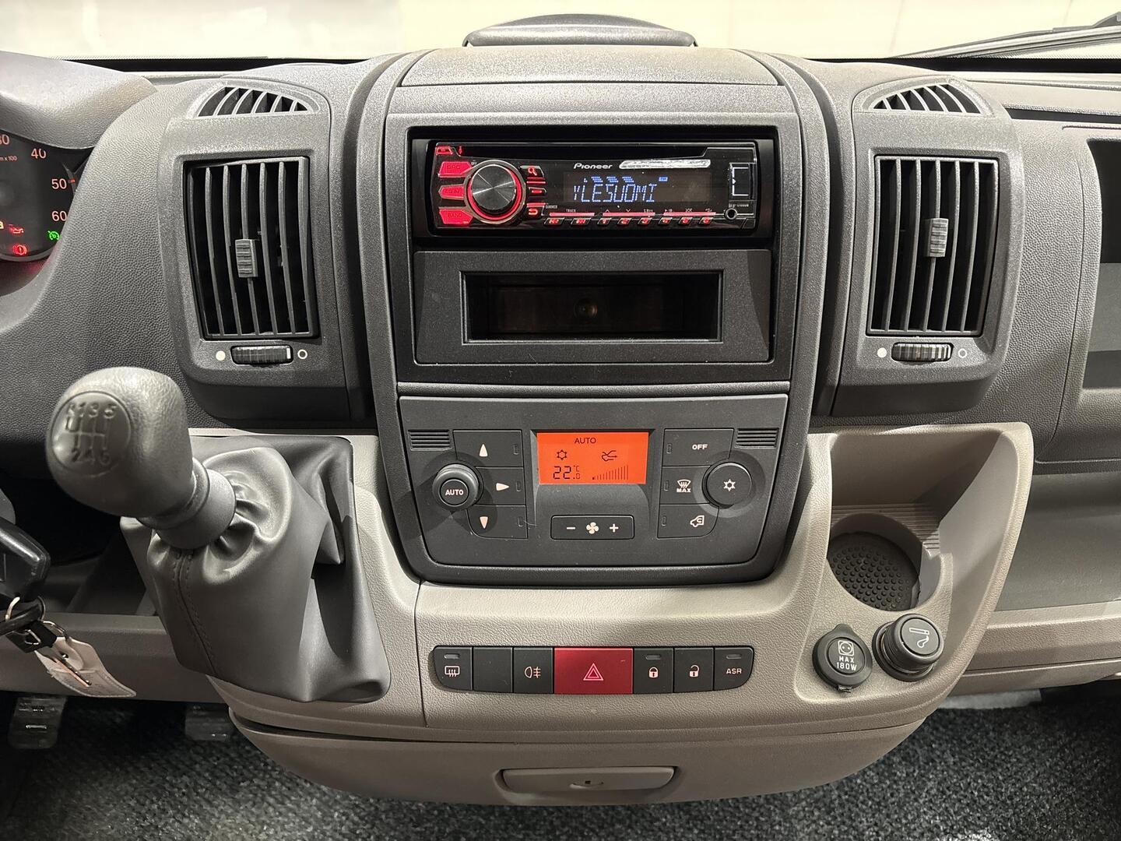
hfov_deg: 67.3
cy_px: 420
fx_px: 842
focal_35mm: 26
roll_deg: +0.8
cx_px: 560
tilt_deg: -40.4
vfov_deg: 53.1
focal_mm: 5.96
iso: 640
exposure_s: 1/40
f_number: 1.6
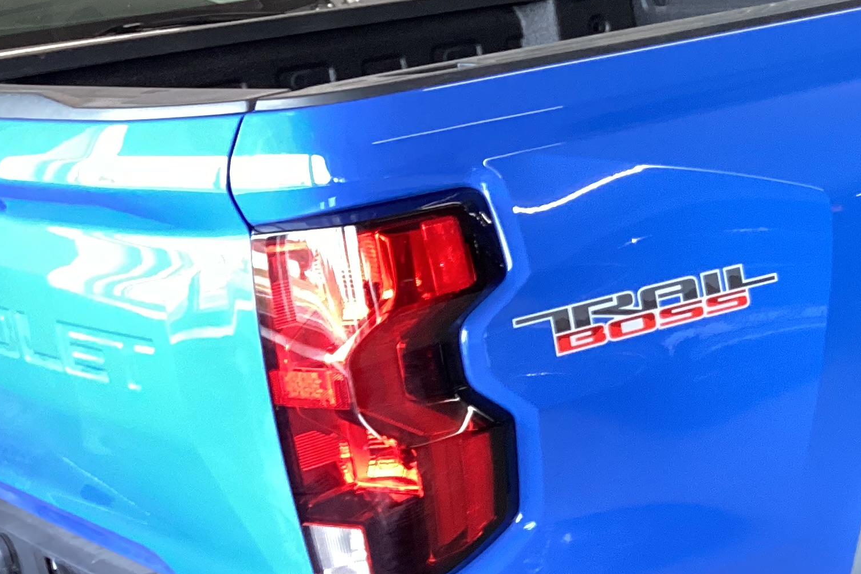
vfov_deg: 19.5
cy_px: 259
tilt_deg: -17.9
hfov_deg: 26.8
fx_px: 1674
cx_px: 921
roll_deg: +5.2
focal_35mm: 70
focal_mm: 3.3
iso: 125
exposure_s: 1/60
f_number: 2.4
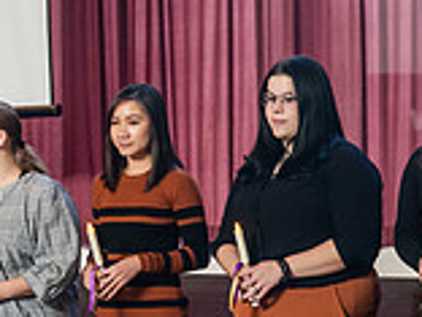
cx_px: 287
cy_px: 175
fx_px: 1658
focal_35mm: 136
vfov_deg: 10.9
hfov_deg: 14.5
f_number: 4
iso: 1250
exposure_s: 1/200
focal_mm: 38
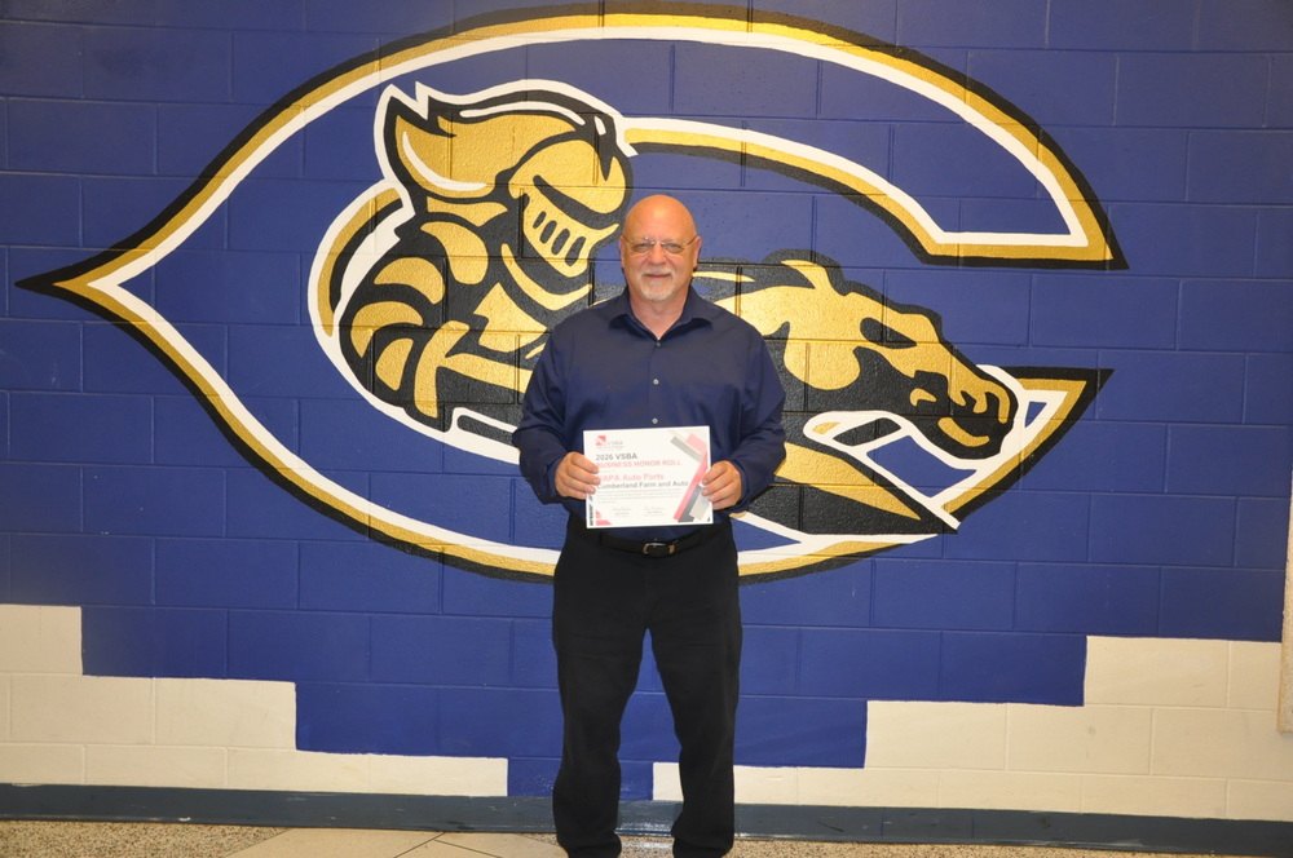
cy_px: 429
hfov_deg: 53.2
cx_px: 646
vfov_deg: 36.8
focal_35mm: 36
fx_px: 1291
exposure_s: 1/60
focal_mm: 24
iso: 800
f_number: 3.8
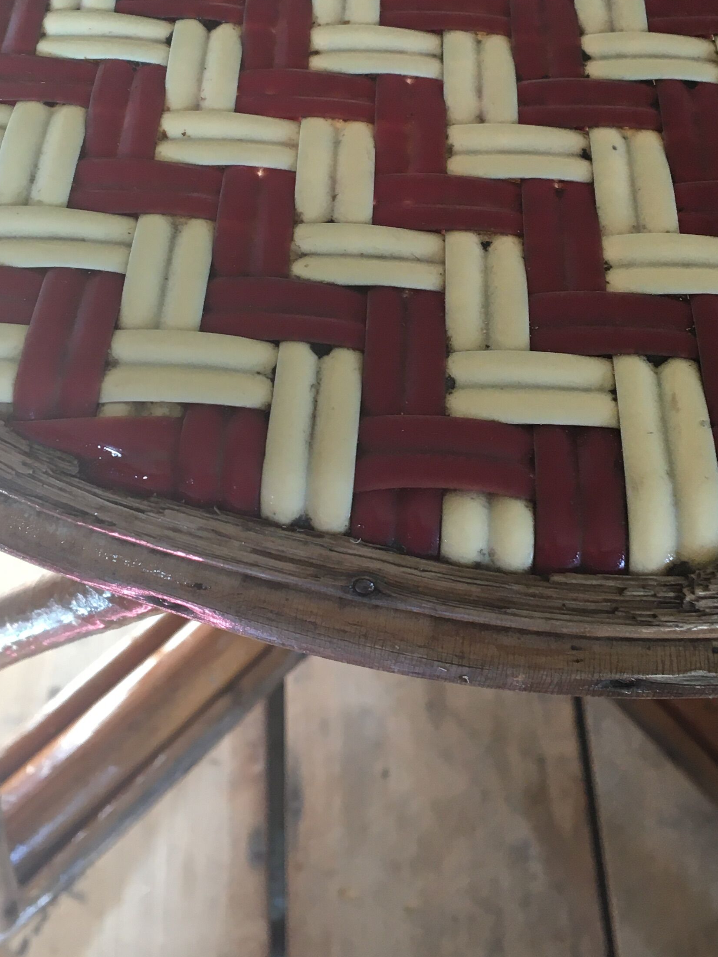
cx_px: 351
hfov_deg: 27.5
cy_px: 313
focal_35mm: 53
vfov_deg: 35.8
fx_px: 1465
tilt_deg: -52.6
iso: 64
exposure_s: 1/33
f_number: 2.2
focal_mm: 4.15
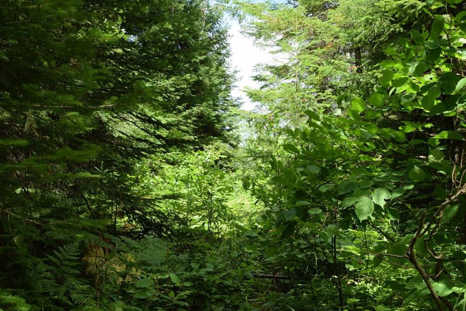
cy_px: 167
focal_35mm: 49
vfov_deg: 27.5
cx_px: 232
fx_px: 634
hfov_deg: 40.4
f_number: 9
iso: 200
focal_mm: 30
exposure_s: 1/50
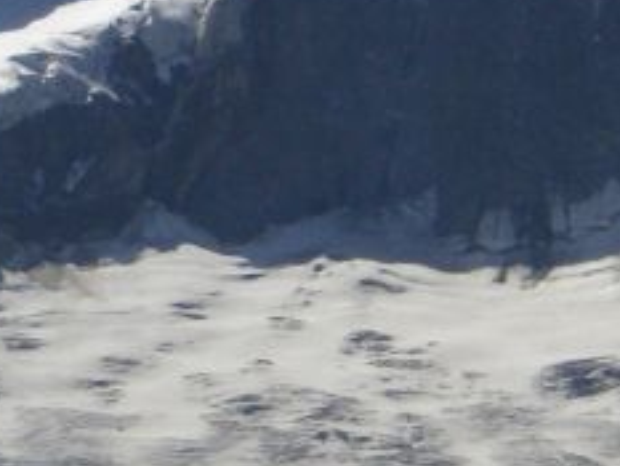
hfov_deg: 7.7
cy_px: 35
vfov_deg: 5.8
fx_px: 4605
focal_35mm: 257
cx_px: 343
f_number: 6.2
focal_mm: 12.2
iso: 100
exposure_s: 1/1351
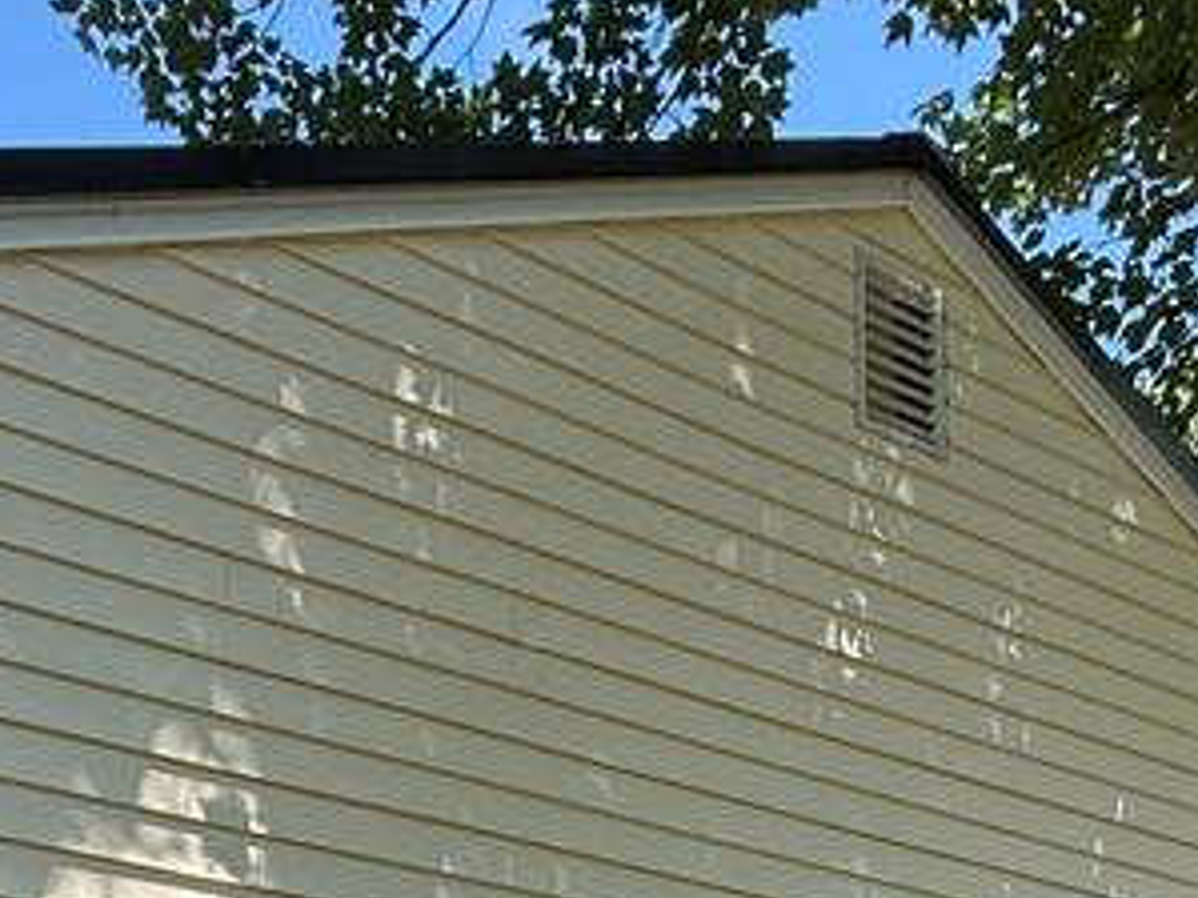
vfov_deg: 23.3
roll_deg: +0.1
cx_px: 337
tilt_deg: +3.7
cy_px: 1399
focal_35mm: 48
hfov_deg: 38.9
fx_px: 1661
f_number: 2.2
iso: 50
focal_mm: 2.22
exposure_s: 1/374
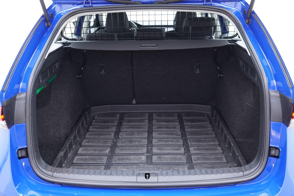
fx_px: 294
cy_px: 98
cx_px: 147
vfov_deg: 36.9
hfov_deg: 53.1
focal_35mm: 36
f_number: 2.8
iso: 500
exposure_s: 1/40
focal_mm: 24
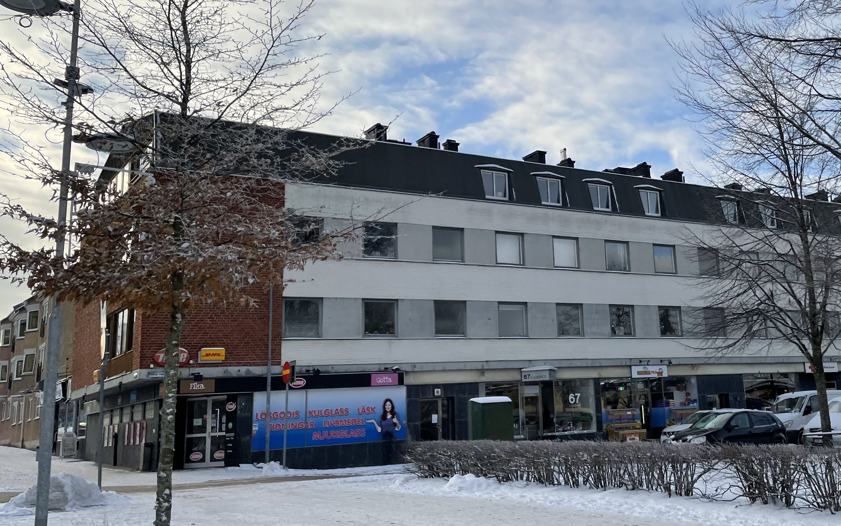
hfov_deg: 49.2
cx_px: 583
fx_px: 894
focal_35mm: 39
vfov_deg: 32.7
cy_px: 211
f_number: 1.6
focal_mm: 4.2
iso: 32
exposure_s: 1/3509
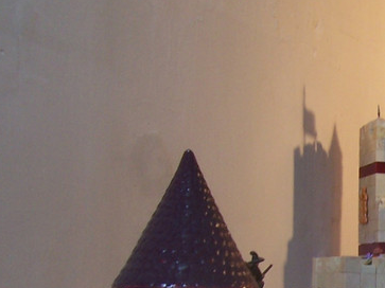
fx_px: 1112
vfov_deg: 14.3
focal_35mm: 100
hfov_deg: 18.0
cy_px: 349
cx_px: 534
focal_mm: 5.6
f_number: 2.7
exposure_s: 1/45
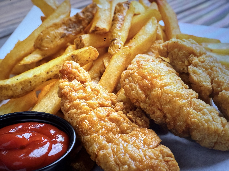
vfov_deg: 56.8
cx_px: 114
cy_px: 86
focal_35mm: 24
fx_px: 159
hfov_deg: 71.6
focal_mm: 2.22
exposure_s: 1/120
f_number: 2.2
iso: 200
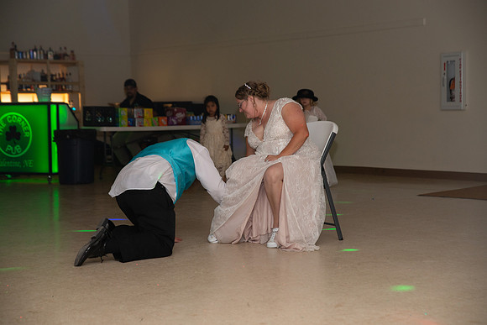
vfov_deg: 19.5
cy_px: 162
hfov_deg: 28.8
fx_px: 947
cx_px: 244
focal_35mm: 70
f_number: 3.5
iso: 800
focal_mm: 70
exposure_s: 1/125
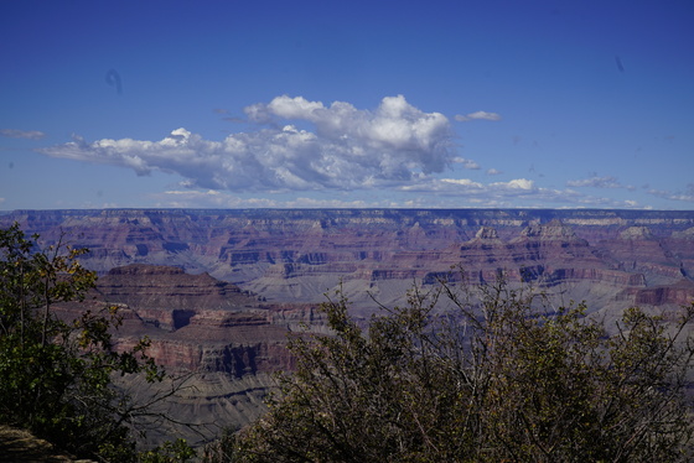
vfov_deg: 29.3
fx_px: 887
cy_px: 232
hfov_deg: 42.7
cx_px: 347
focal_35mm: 46
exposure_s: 1/200
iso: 100
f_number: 16
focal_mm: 31
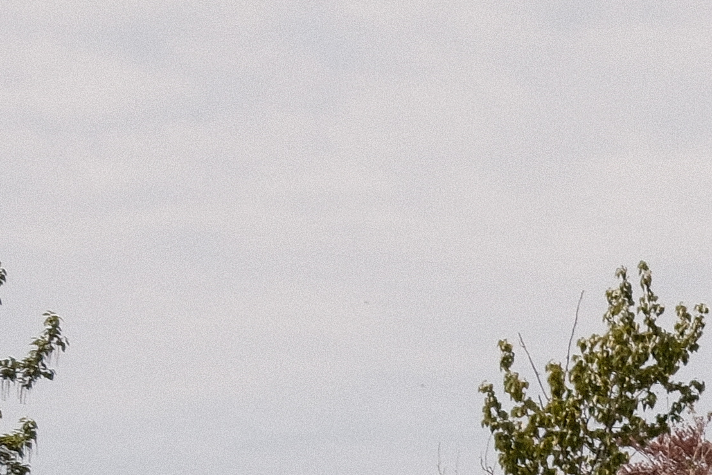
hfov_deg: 6.7
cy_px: 1035
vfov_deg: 4.6
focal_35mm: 293
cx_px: 1628
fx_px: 5795
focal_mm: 27.9
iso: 250
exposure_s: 1/1300
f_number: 5
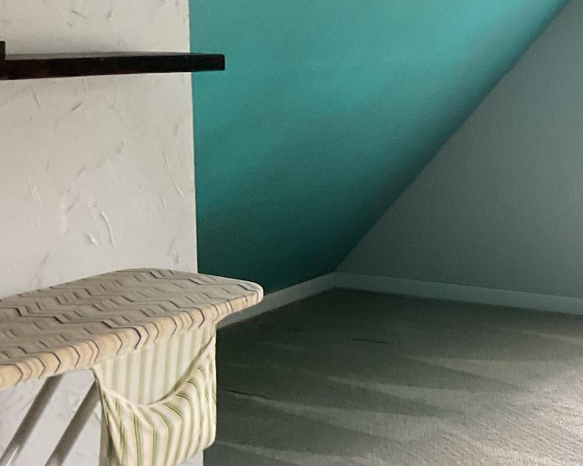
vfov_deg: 23.3
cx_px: 639
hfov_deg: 26.8
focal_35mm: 65
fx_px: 1121
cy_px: 127
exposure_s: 1/60
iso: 100
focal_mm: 3
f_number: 1.8
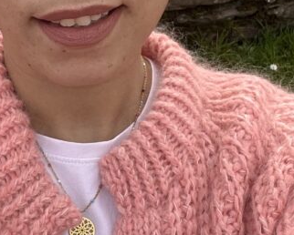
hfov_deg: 20.5
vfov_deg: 16.5
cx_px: 91
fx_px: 810
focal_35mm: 93
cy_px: 92
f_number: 2.2
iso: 32
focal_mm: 2.71
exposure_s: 1/254
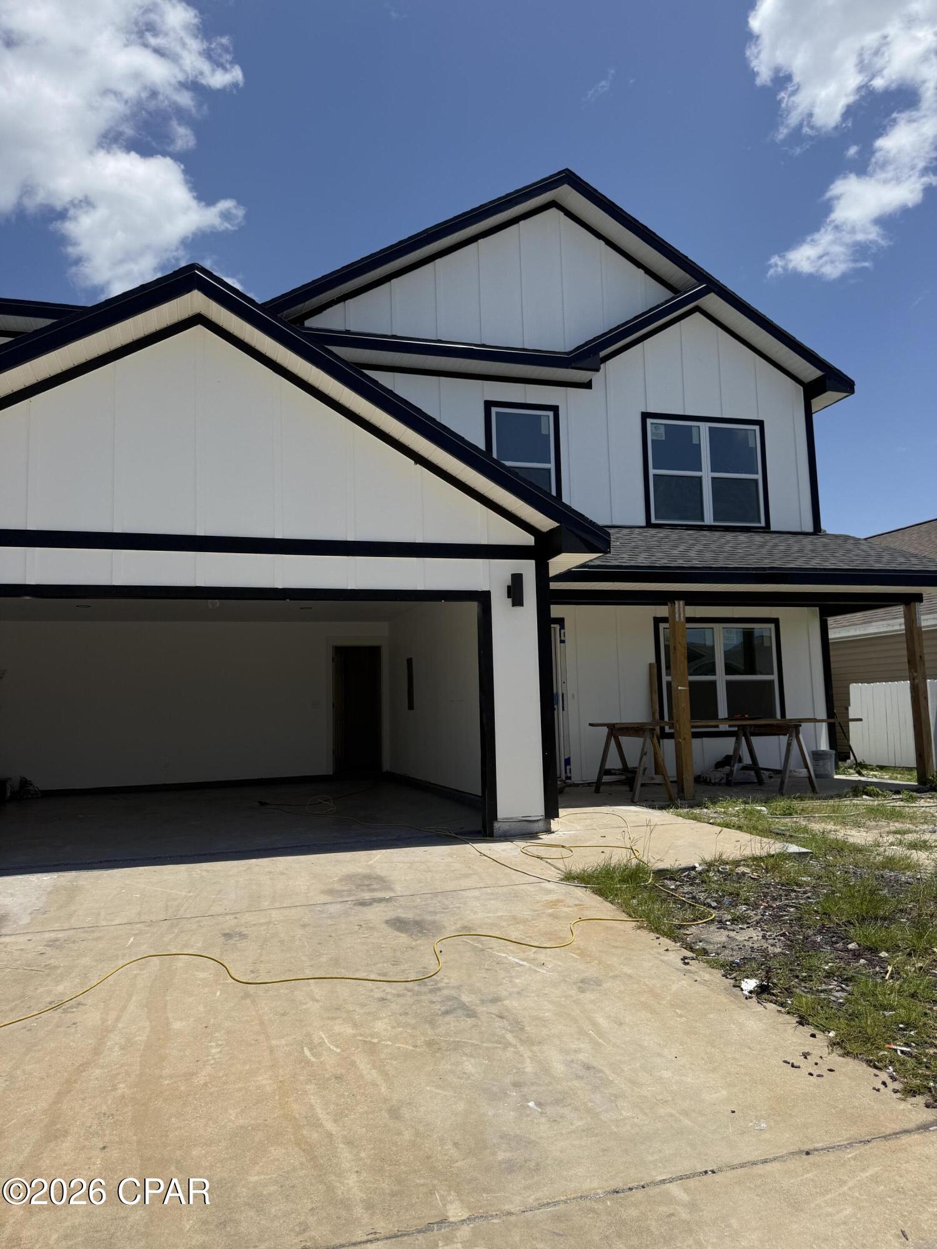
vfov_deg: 71.6
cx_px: 468
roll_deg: +2.6
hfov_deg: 56.8
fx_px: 866
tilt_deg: +7.6
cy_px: 624
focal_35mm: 24
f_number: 1.78
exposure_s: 1/9091
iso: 80
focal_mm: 6.76
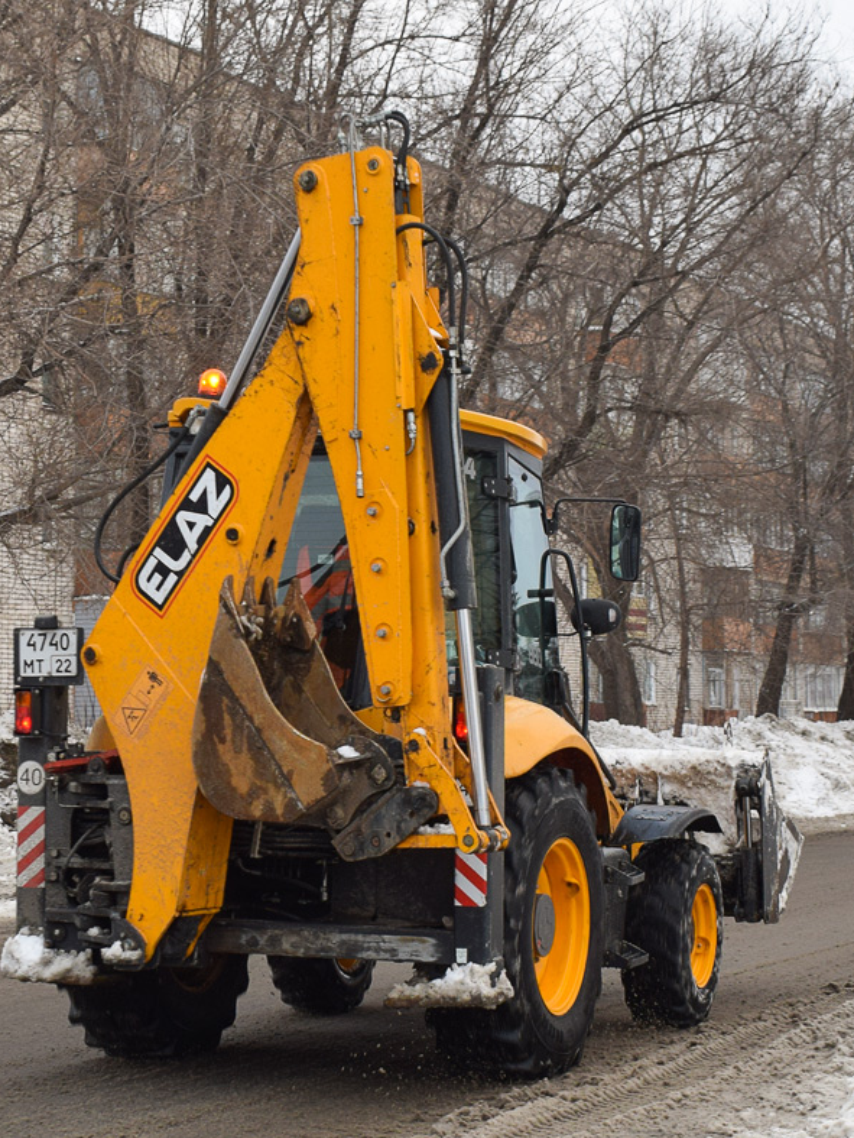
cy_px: 567
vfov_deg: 30.4
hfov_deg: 23.0
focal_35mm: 64
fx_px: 2095
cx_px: 402
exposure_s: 1/125
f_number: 6.3
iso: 400
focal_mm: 29
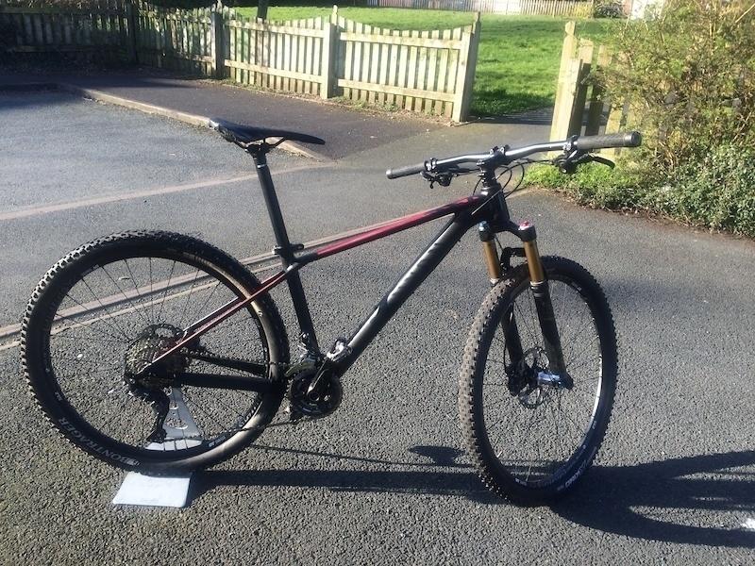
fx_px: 633
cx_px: 378
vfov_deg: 48.2
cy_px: 283
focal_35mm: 29
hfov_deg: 61.7
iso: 32
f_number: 2.2
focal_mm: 4.15
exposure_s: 1/466
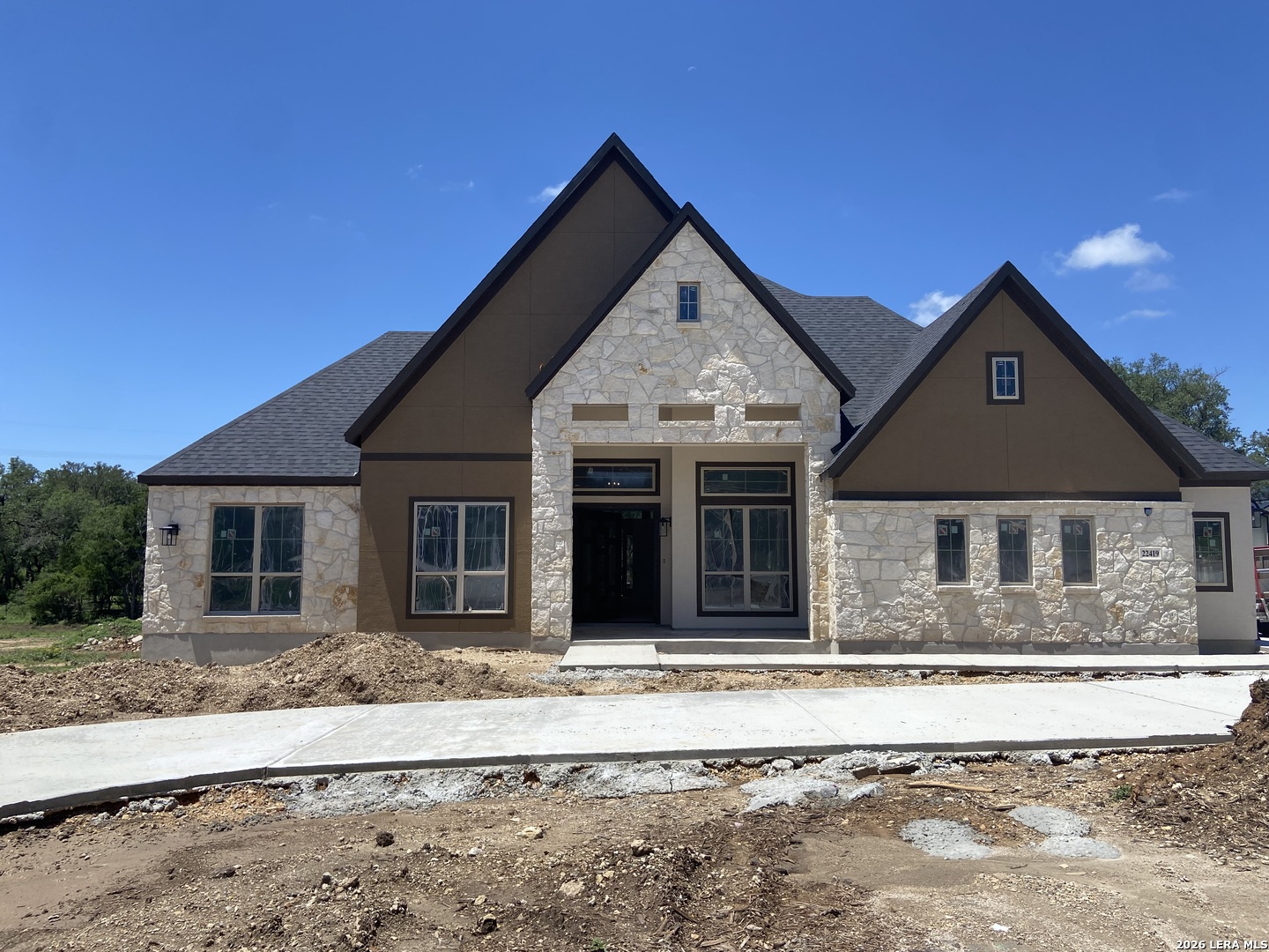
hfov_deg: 67.3
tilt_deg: +4.4
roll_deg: +0.4
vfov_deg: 53.1
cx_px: 634
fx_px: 953
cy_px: 476
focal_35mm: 26
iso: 32
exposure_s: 1/3731
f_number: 1.8
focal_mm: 4.25
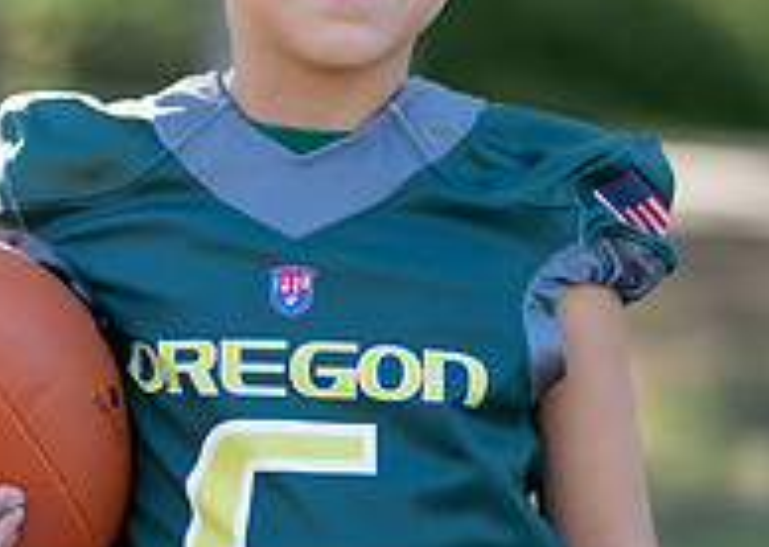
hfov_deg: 12.0
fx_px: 3664
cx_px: 303
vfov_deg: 8.5
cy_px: 277
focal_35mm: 168
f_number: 1.2
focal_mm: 50
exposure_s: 1/1250
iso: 100
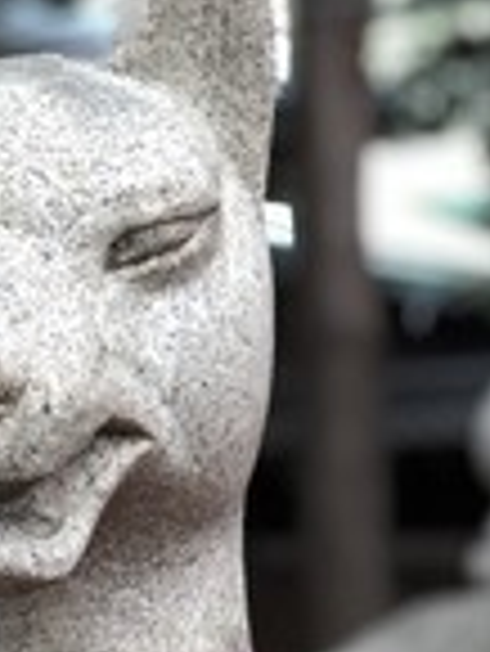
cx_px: -63
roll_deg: +0.7
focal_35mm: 177
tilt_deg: -3.1
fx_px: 3336
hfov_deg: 8.3
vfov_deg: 10.9
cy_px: 814
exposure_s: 1/30
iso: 25
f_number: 2.8
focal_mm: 6.6
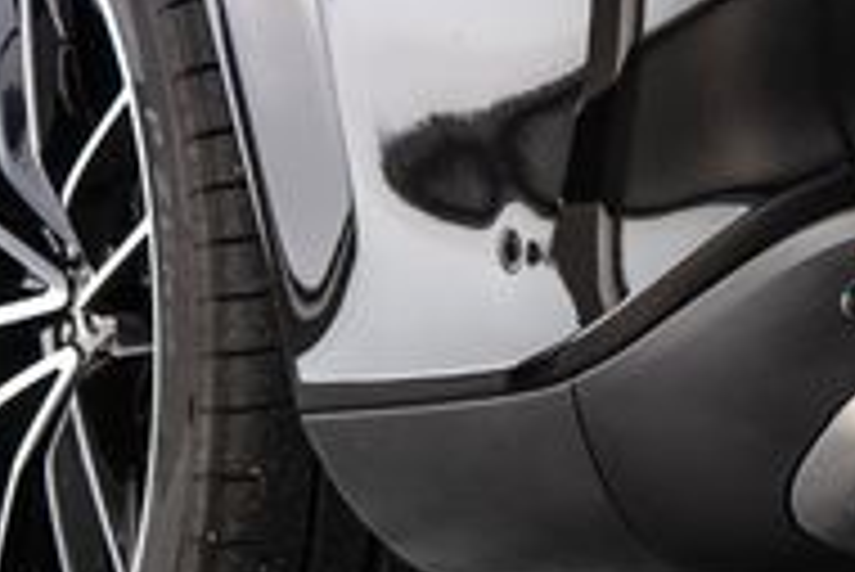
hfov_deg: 9.3
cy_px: -365
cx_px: 1054
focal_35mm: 219
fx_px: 5205
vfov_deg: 6.2
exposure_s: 1/50
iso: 160
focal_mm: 34
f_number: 5
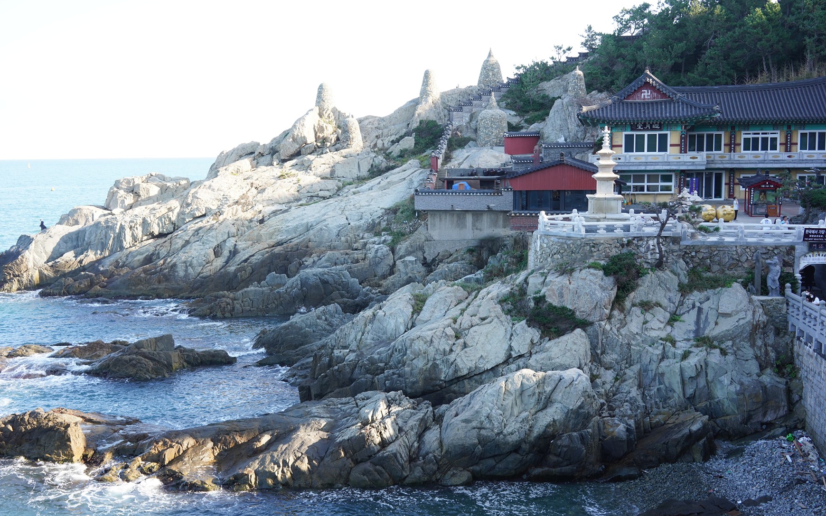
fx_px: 923
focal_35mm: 41
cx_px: 382
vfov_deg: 31.3
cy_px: 257
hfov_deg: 48.2
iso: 400
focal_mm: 35
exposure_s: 1/100
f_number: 9
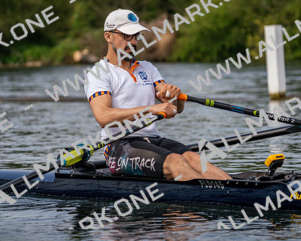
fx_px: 2361
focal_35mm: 265
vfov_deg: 5.8
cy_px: 104
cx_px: 135
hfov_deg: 7.3
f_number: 5.6
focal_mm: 200
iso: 320
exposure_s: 1/1600
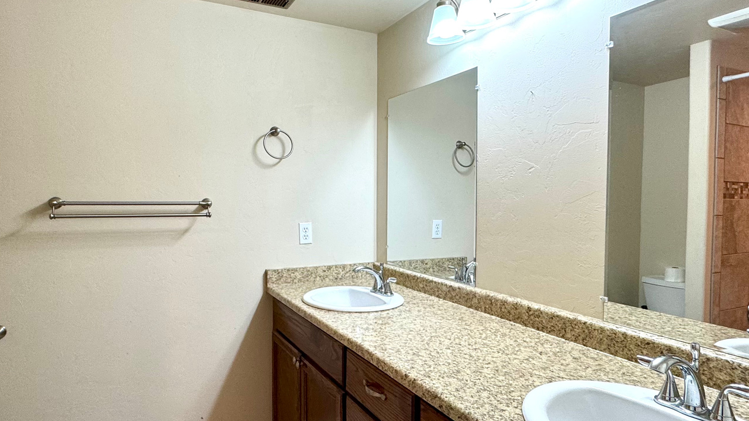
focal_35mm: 24
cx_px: 384
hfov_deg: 76.3
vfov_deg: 47.7
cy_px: 211
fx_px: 477
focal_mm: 2.22
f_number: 2.2
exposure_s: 1/120
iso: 125
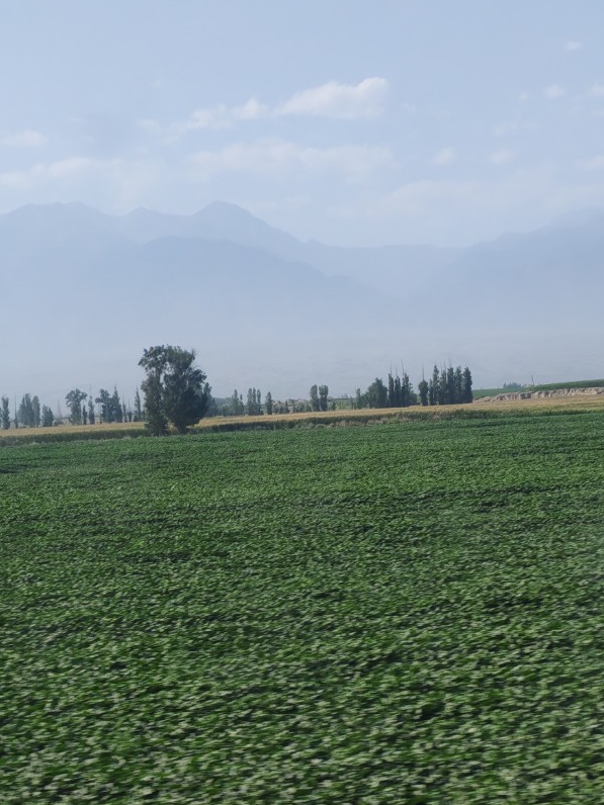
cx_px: 172
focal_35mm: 95
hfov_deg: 15.5
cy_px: 486
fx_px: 2210
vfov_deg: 20.6
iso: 50
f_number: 1.95
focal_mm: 5.52
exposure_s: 1/360
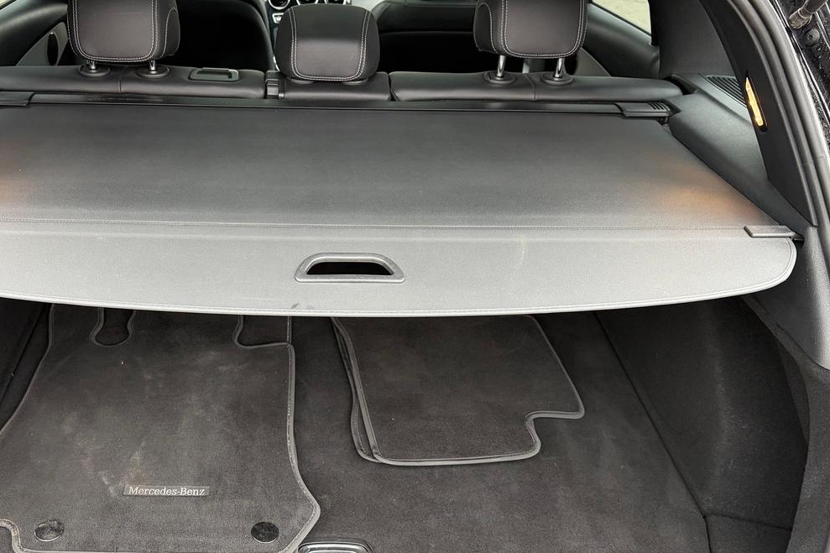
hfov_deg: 54.0
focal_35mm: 35
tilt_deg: -28.4
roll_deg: +1.4
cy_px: 295
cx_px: 321
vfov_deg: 37.8
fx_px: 807
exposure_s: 1/66
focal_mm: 5.96
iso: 125
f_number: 1.6
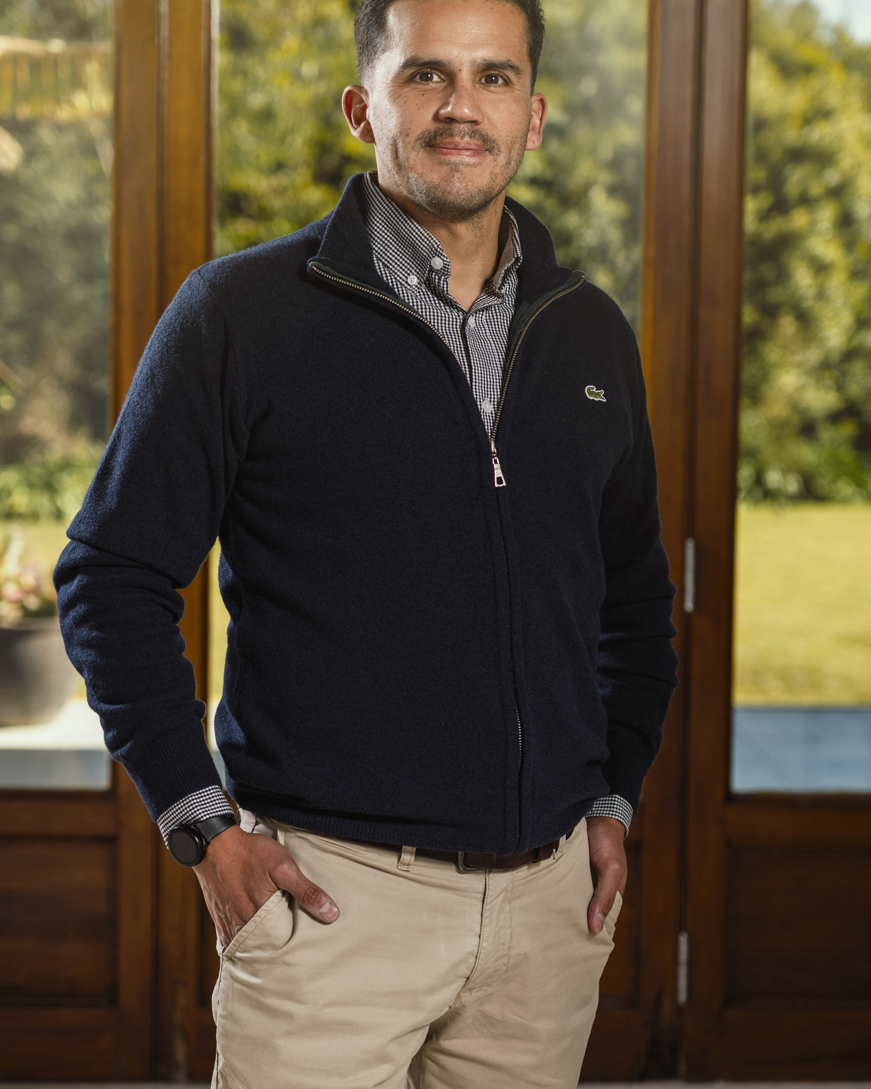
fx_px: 2932
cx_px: 433
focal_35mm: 91
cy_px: 438
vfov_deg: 21.0
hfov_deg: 16.9
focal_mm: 80
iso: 50
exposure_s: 1/200
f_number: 4
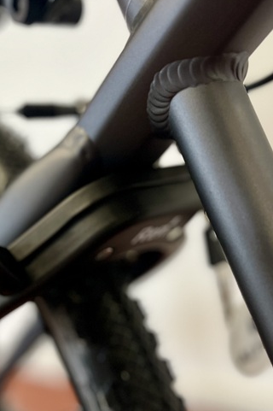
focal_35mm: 45
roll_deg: +15.5
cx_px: 123
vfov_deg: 43.4
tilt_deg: -14.1
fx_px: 513
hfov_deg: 29.8
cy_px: 250
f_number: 1.6
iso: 100
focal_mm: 5.1
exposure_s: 1/50
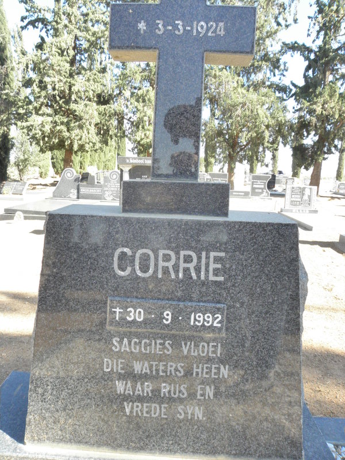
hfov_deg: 53.1
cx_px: 172
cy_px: 230
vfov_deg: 67.3
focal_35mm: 26
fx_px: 346
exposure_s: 1/125
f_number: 6.3
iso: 200
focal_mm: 4.6
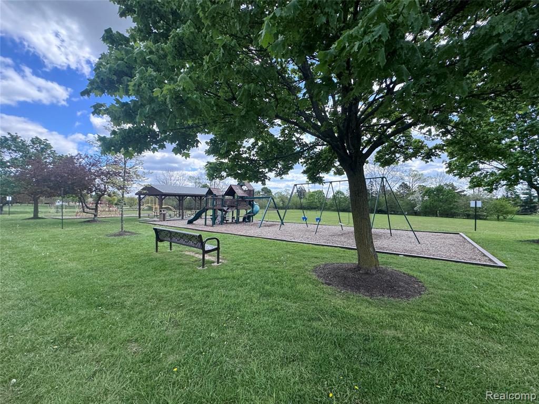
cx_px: 270
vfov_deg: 85.7
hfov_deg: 102.1
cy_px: 202
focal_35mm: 14
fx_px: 218
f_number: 2.2
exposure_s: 1/804
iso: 50
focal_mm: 2.22
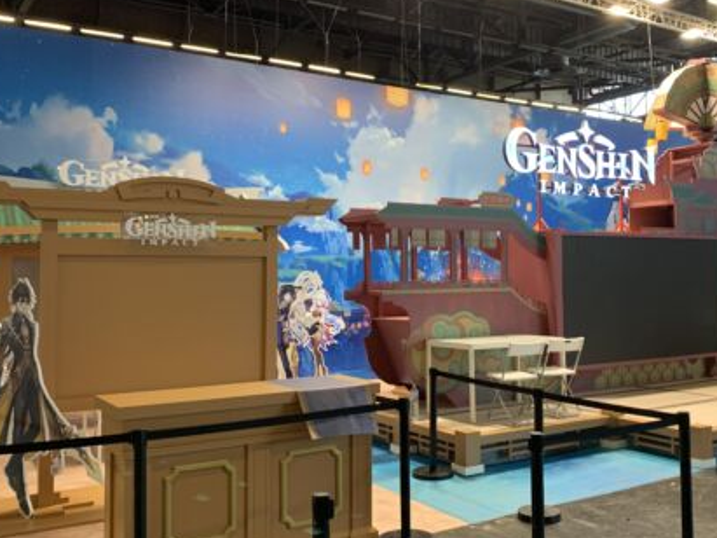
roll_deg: +0.4
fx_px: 787
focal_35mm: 38
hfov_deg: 48.6
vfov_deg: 37.7
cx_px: 441
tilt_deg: +1.7
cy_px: 241
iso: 100
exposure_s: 1/50
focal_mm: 4.25
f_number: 1.8
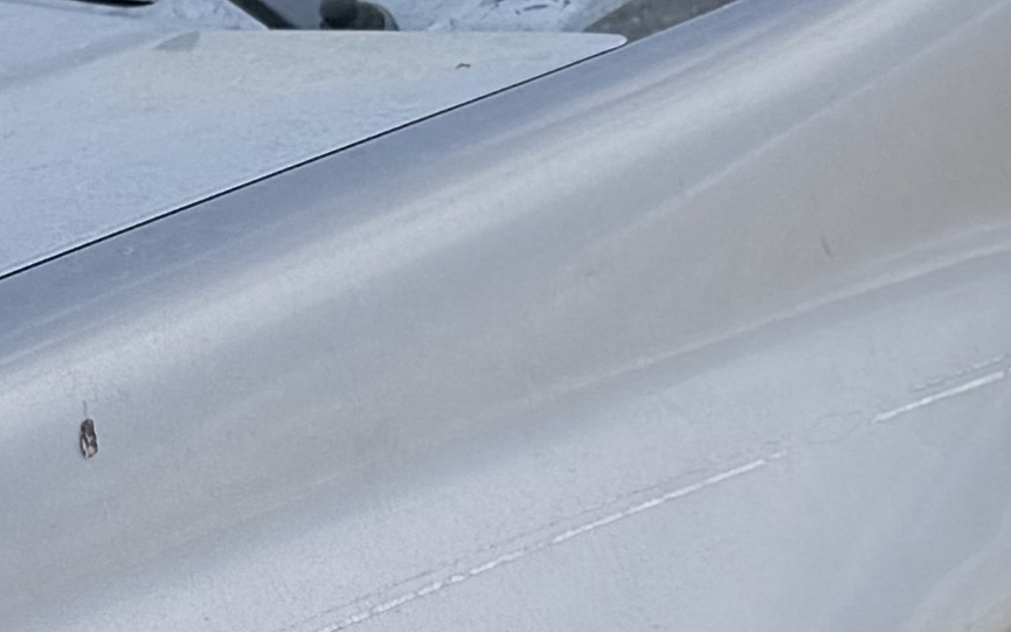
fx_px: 4630
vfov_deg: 7.8
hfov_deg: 12.5
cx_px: 397
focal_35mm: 168
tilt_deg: -16.4
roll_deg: +2.5
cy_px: 669
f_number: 1.78
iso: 80
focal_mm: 6.76
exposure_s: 1/1949
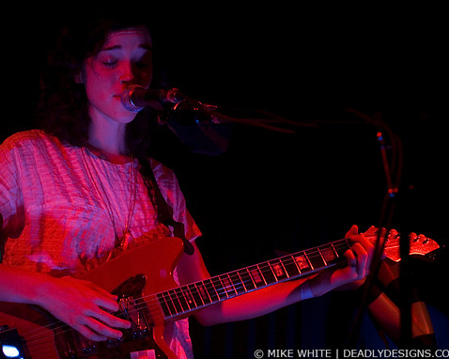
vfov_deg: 18.7
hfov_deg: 23.3
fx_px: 1089
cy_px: 180
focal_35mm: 82
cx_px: 191
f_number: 3.2
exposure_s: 1/50
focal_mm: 48
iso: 800
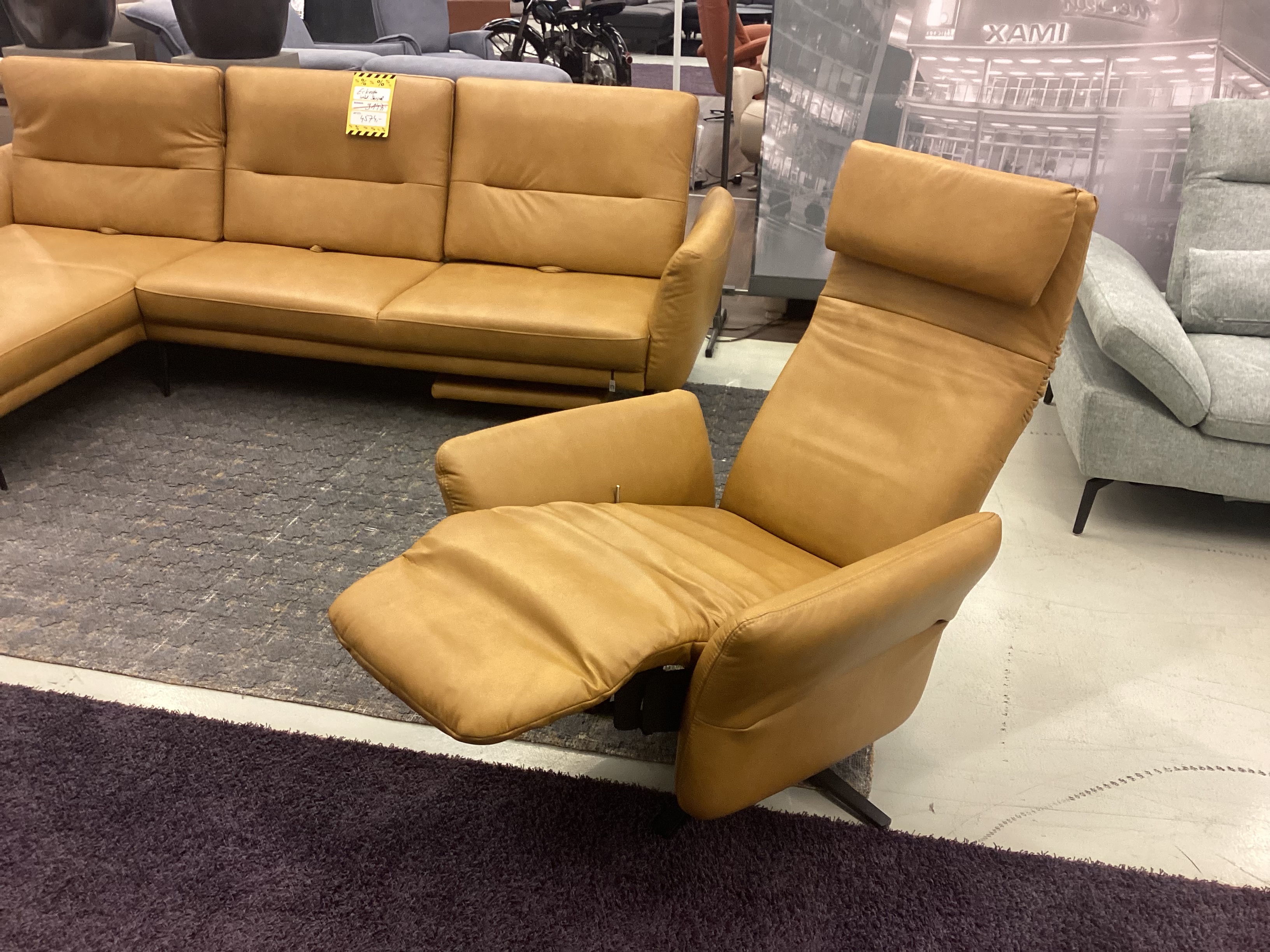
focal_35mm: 31
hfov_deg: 58.4
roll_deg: -3.2
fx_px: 1137
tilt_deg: -27.4
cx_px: 635
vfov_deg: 45.4
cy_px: 476
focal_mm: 3.3
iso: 160
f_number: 2.4
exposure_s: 1/50
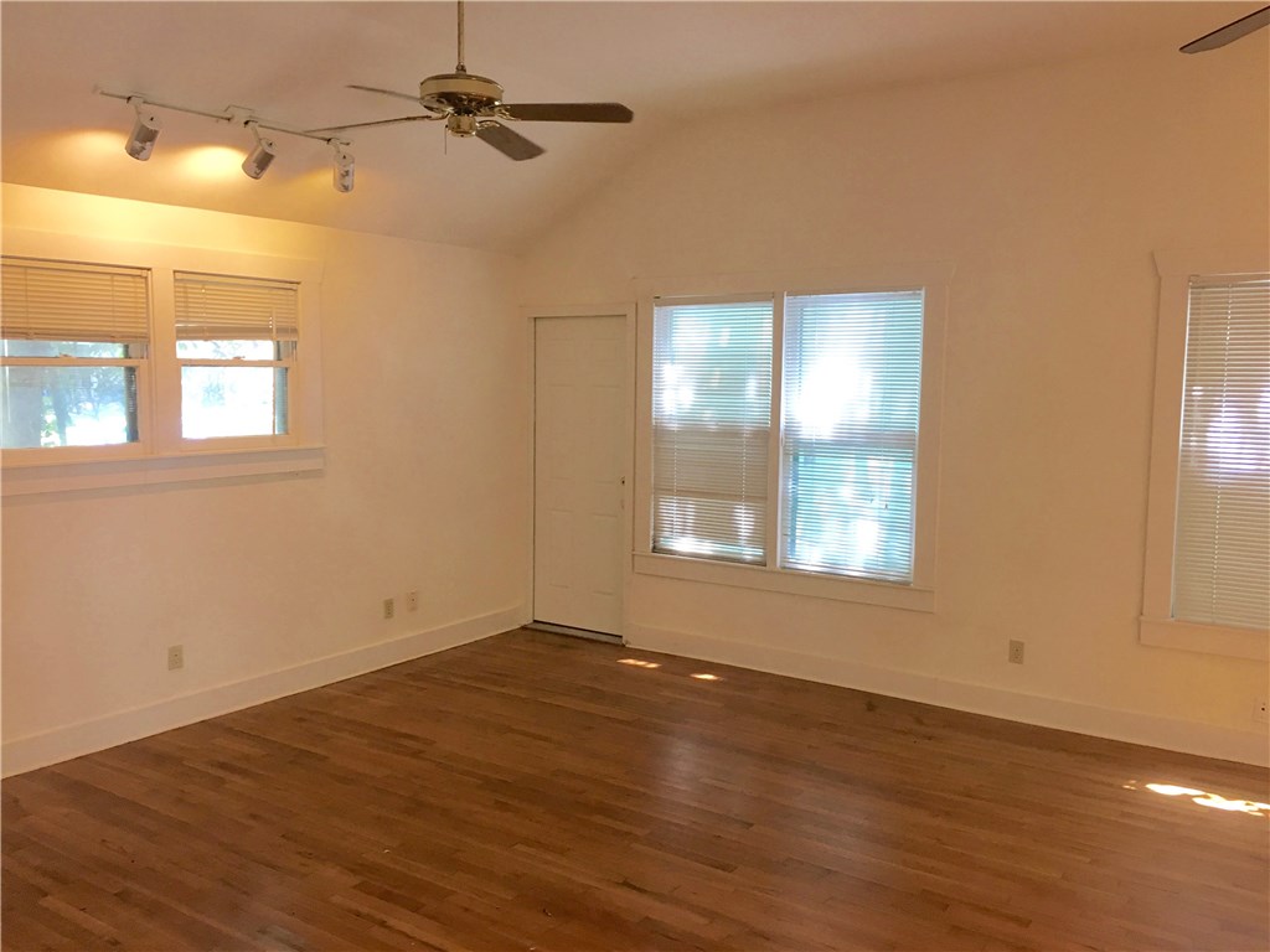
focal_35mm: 29
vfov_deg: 48.2
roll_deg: -1.1
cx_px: 635
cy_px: 476
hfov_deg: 61.7
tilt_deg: -6.0
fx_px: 1064
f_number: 2.2
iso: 80
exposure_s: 1/30
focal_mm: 4.15
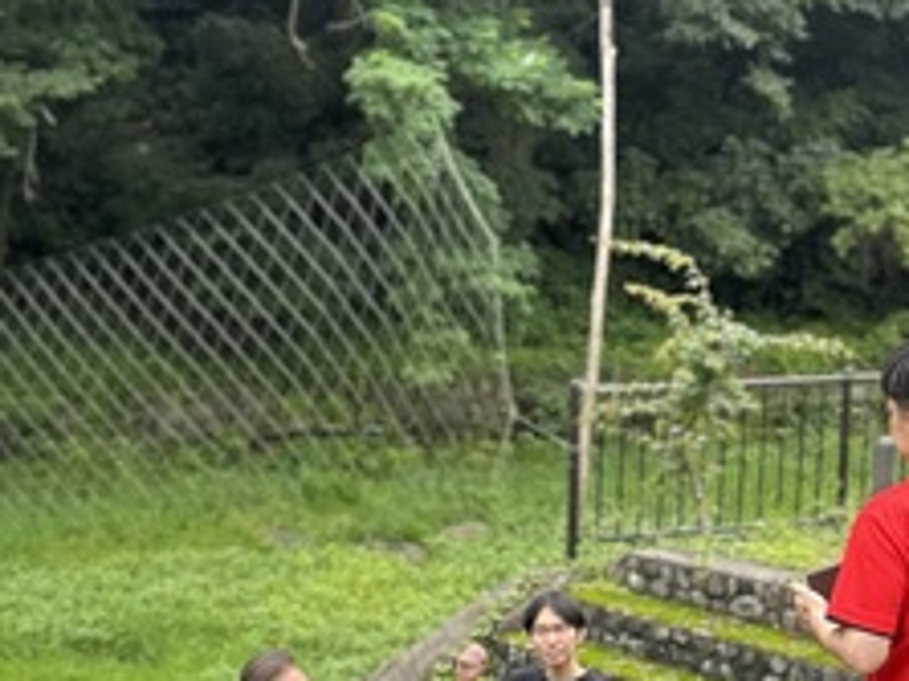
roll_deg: +2.0
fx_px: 1653
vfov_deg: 22.8
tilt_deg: -11.0
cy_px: 573
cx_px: 190
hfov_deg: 30.1
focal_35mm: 63
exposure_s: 1/473
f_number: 1.78
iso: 80
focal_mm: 6.86
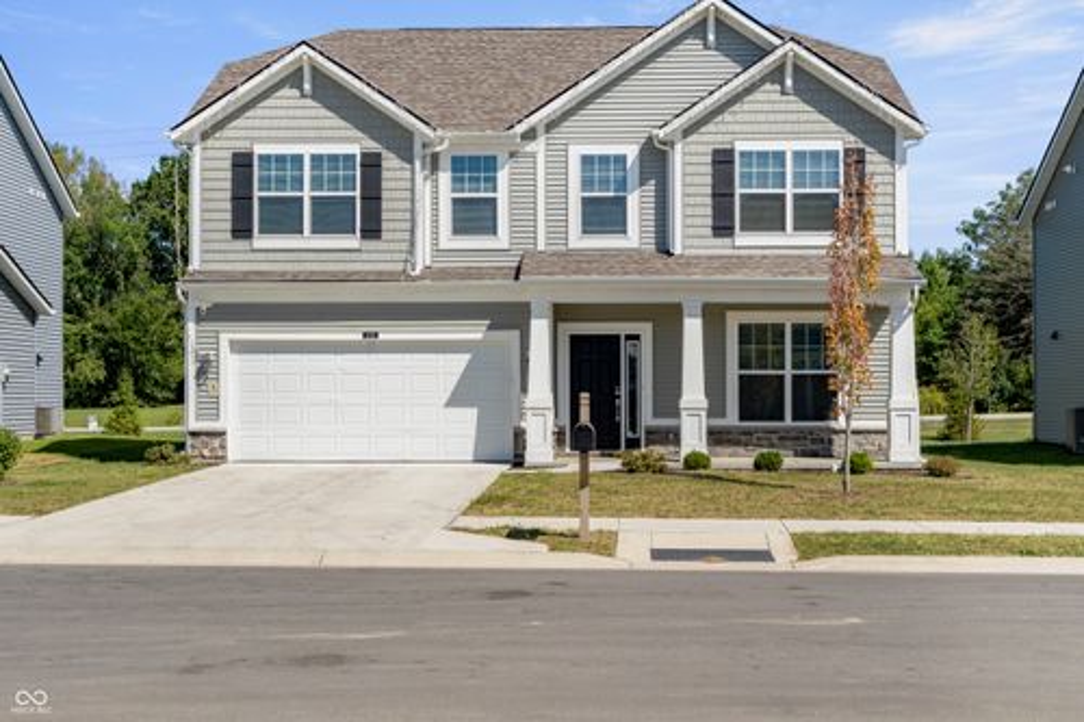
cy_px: 361
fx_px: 1535
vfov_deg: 26.5
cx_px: 542
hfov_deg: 38.9
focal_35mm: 51
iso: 200
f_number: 9
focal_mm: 34
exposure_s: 1/800
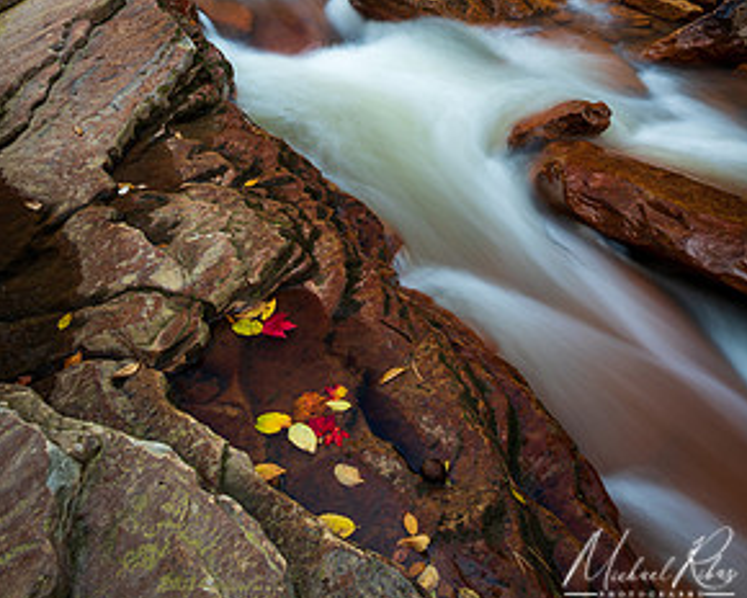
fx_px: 774
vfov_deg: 38.8
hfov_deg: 51.5
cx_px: 376
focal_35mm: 35
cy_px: 41
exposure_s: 2
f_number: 13
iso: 100
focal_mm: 24
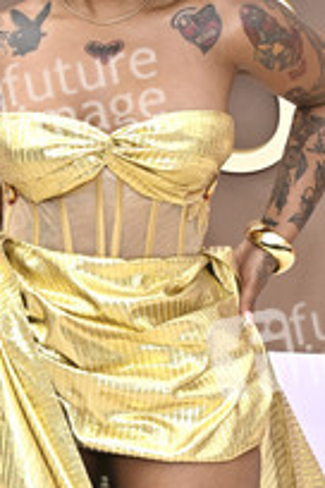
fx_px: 1408
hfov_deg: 13.1
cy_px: 225
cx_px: 112
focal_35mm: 104
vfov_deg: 19.6
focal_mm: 53
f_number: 10
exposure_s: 1/320
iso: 400
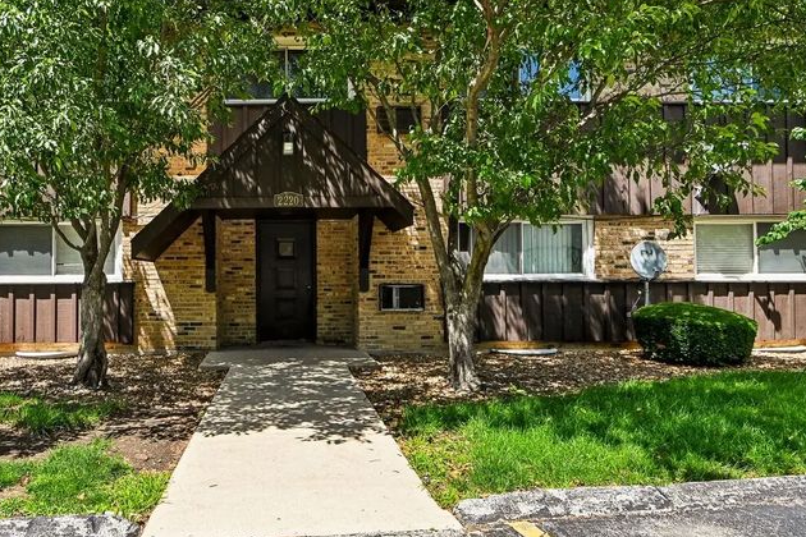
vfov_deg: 49.5
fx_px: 582
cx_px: 283
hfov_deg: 67.9
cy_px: 281
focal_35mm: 26
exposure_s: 1/200
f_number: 13
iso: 400
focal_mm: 16
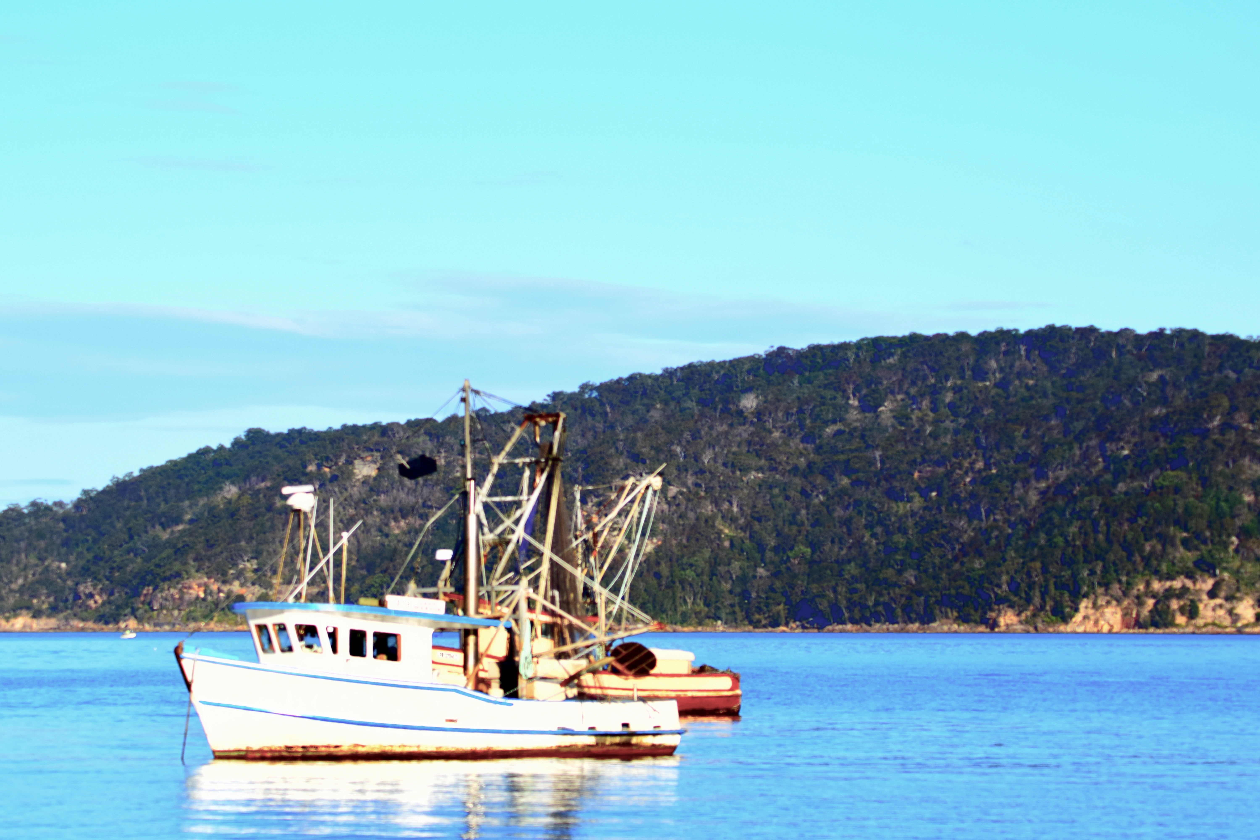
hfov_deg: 13.0
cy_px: 420
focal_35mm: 158
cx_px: 630
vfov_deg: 8.7
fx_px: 5512
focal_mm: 105
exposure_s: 1/1000
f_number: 8
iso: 200
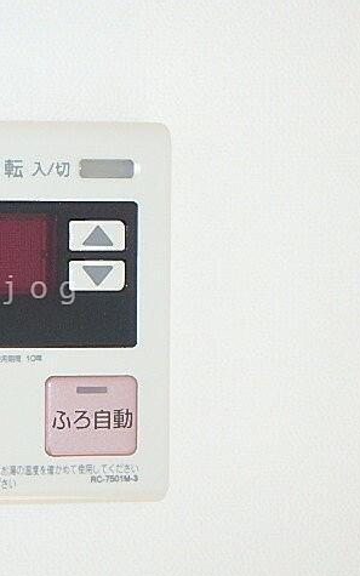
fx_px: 2354
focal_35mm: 150
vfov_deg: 13.9
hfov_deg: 8.7
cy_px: 290
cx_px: -1
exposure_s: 1/60
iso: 400
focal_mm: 18.7
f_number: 5.7
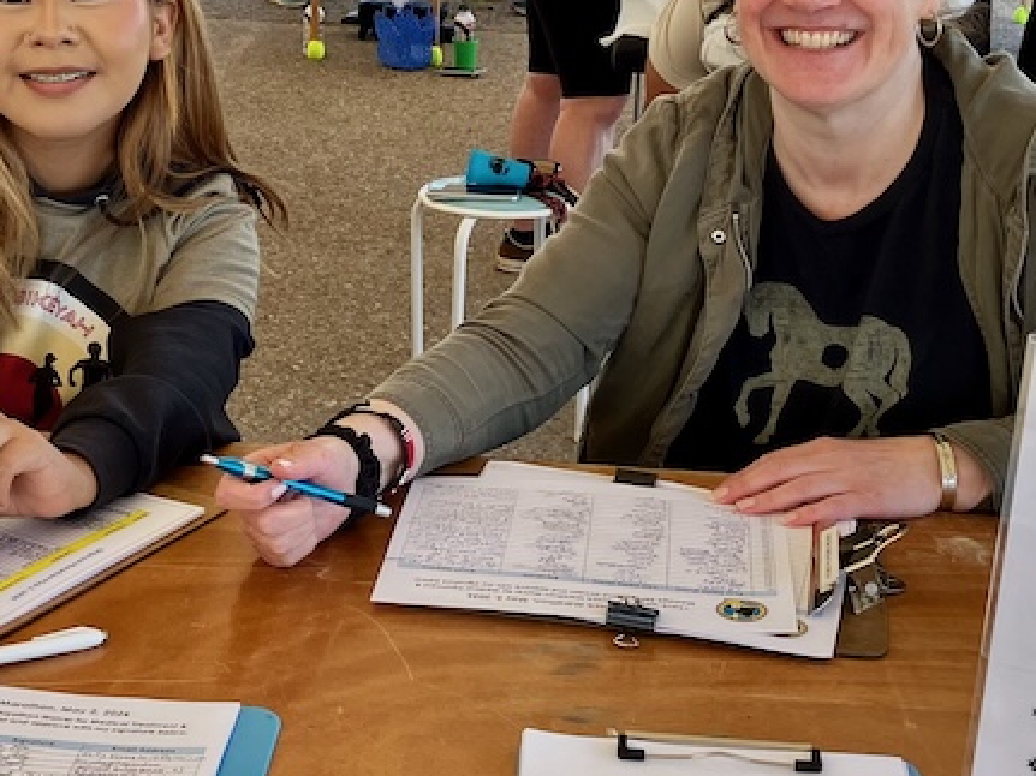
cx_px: 538
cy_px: 341
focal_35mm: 52
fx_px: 1556
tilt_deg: -14.5
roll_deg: -2.5
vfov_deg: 28.0
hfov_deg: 36.8
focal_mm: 3.99
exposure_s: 1/221
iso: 32
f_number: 1.8
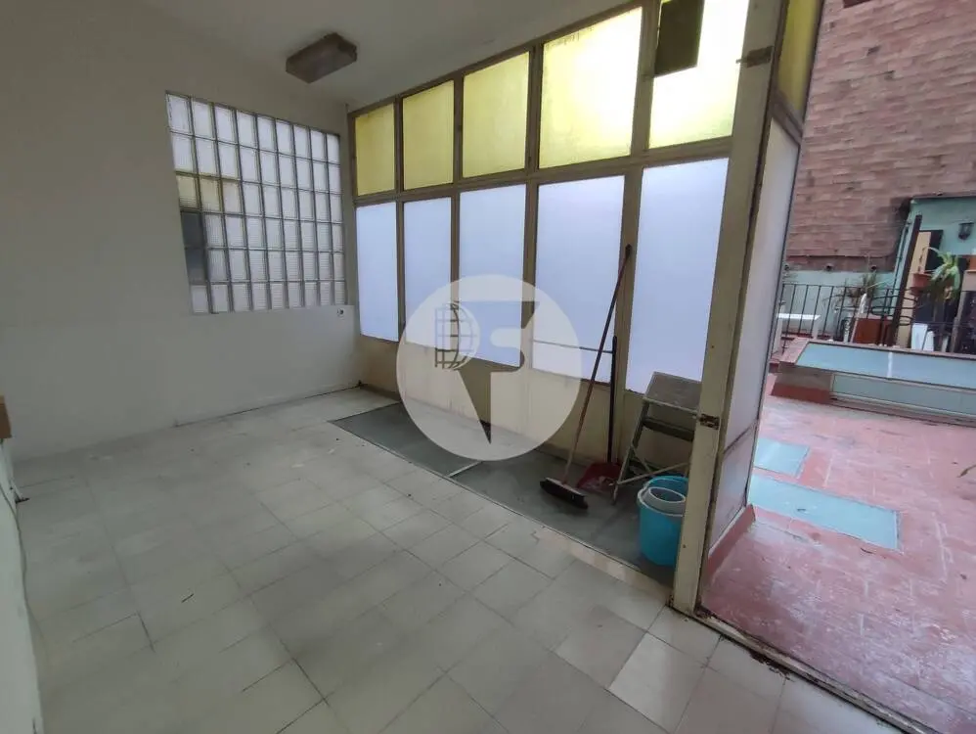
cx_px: 488
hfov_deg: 94.5
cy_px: 367
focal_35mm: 16
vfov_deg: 78.2
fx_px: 451
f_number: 2.2
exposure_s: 1/50
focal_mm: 1.65
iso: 132
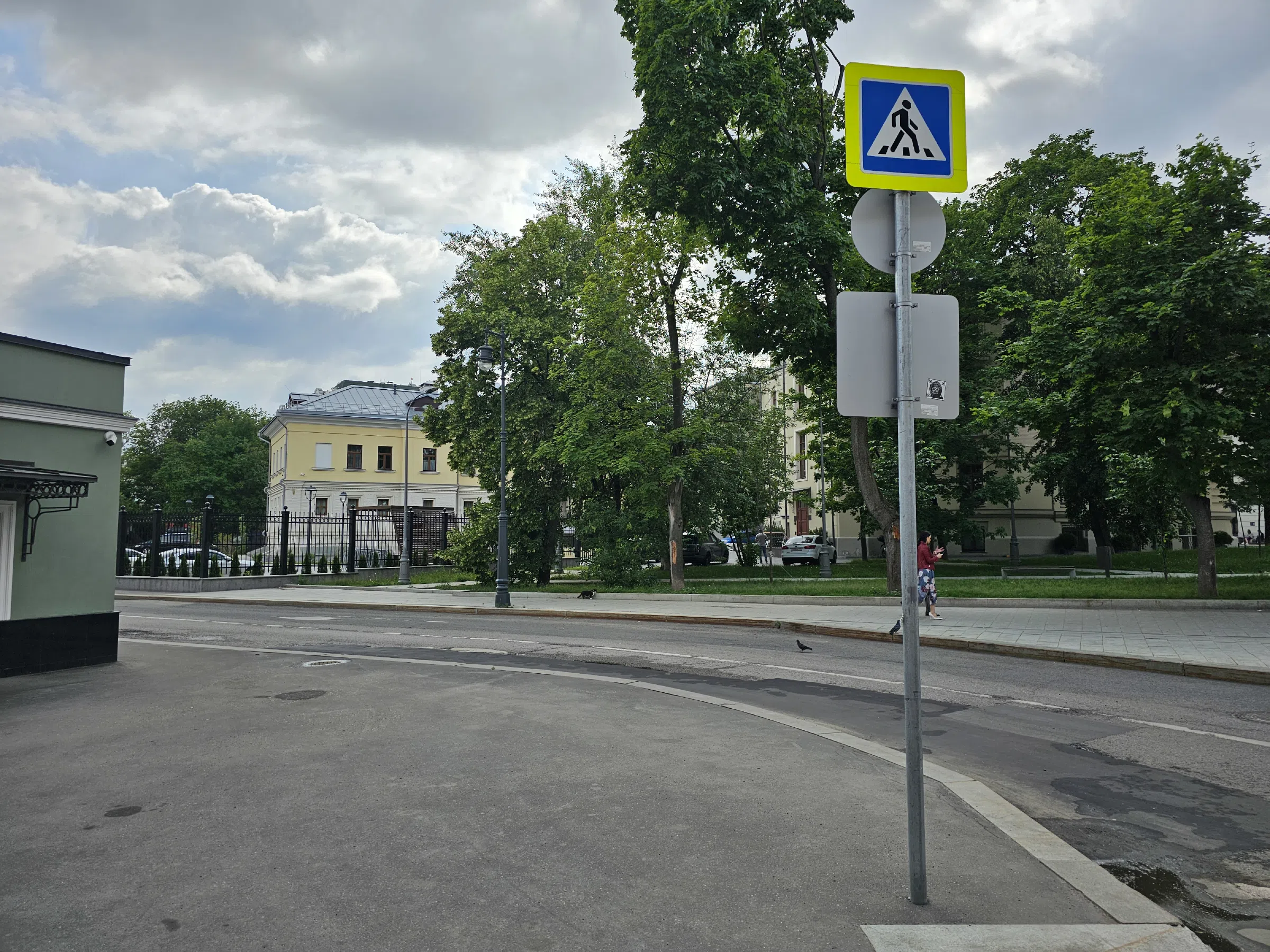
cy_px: 476
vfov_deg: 58.9
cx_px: 635
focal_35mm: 23
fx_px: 844
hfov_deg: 73.9
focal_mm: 6.3
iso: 10
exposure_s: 1/801
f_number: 1.7
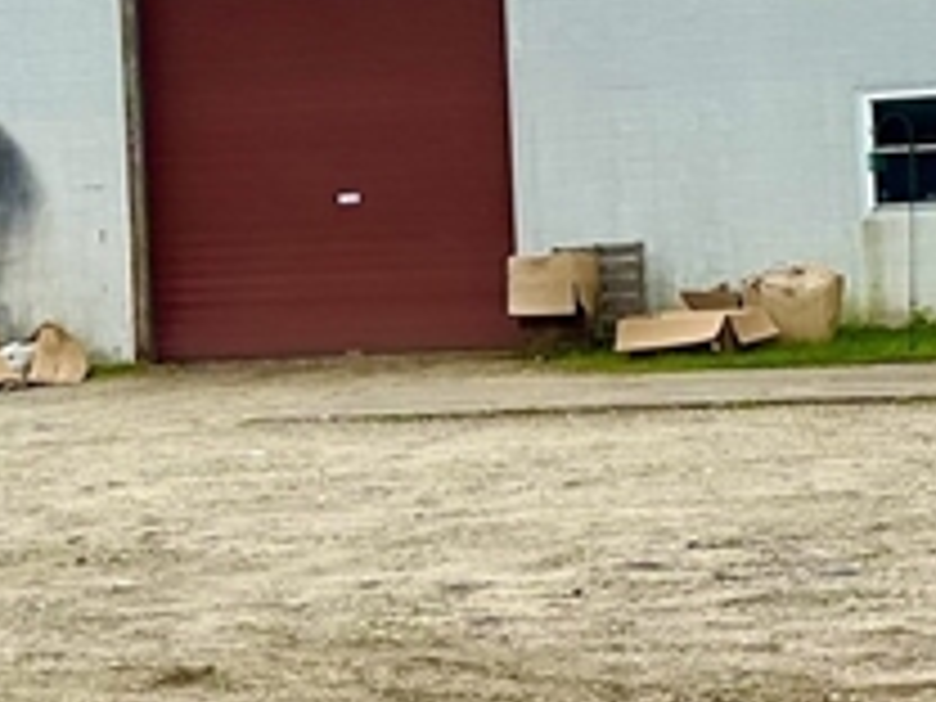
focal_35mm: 118
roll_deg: +2.7
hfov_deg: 16.6
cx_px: 756
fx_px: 3191
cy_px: 198
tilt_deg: +0.2
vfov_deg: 12.5
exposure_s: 1/3472
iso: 80
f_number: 1.78
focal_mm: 6.86
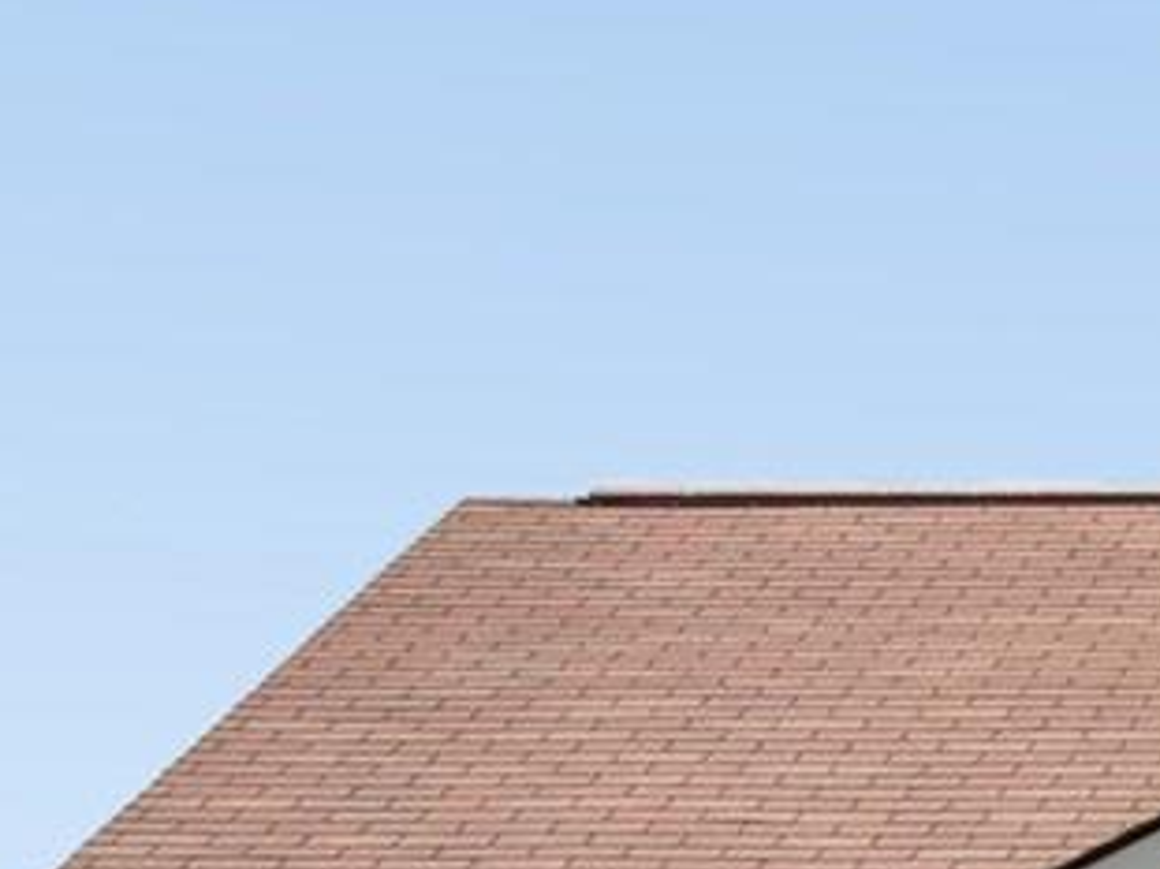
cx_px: 2111
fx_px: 5293
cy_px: 2456
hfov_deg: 11.6
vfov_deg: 8.2
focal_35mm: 158
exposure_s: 1/2500
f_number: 2.8
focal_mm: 12.3
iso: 100
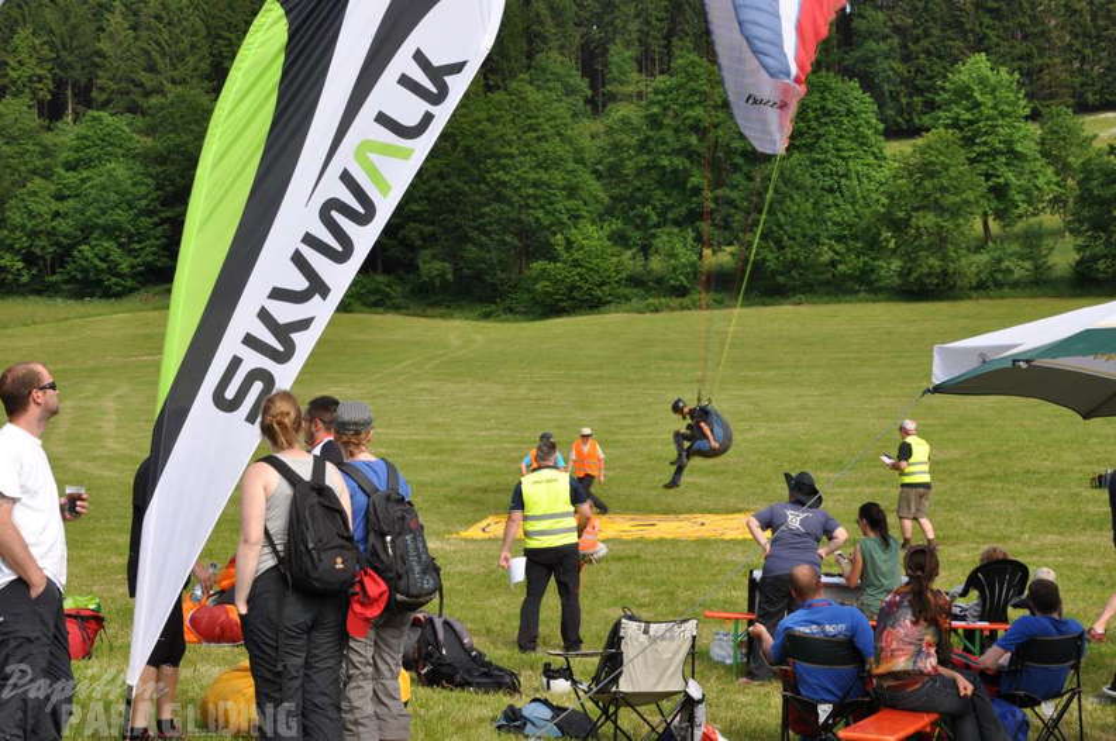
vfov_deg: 20.1
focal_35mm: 68
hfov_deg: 29.9
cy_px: 370
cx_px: 558
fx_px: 2090
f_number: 10
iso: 200
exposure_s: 1/125
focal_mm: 45
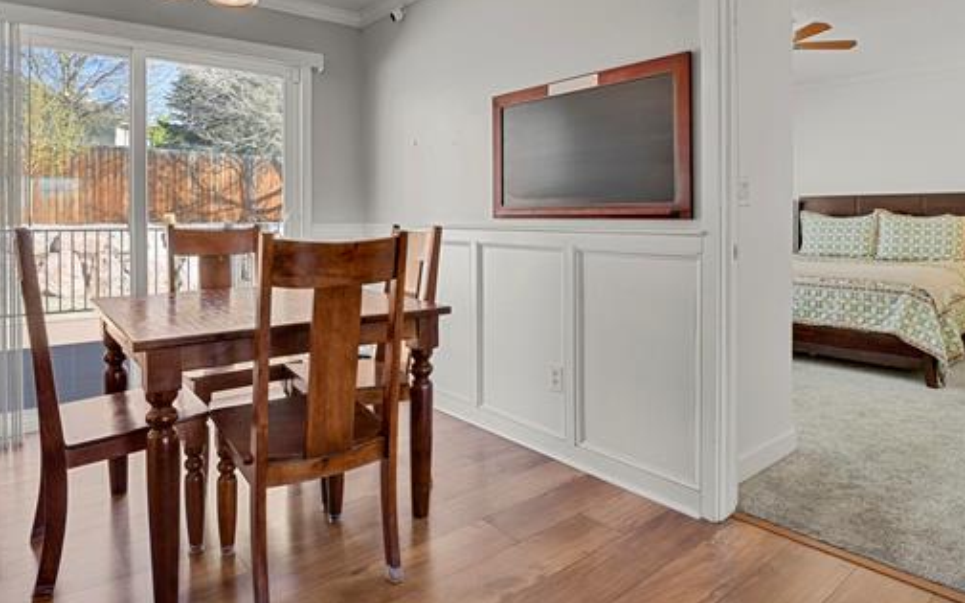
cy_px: 216
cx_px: 452
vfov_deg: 54.3
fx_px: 579
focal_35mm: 22
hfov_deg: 79.6
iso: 250
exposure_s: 1/1.25
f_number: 8
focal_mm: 17
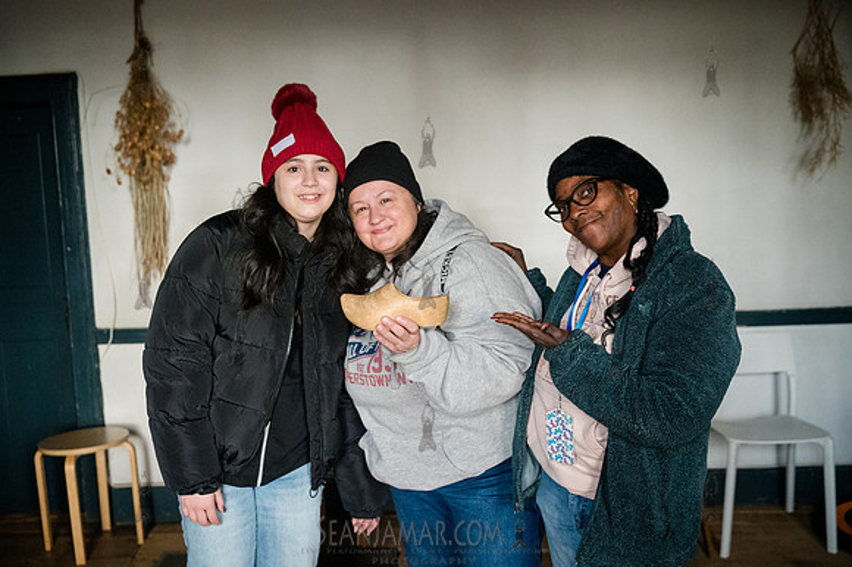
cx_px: 402
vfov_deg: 35.6
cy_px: 302
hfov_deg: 51.5
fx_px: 883
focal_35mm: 37
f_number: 2.8
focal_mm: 35
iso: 12800
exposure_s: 1/320
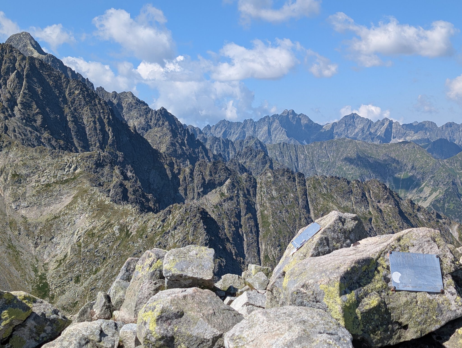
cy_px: 174
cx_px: 231
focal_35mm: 49
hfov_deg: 38.9
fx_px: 655
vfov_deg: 29.7
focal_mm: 6.9
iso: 19
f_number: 1.68
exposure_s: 1/1005
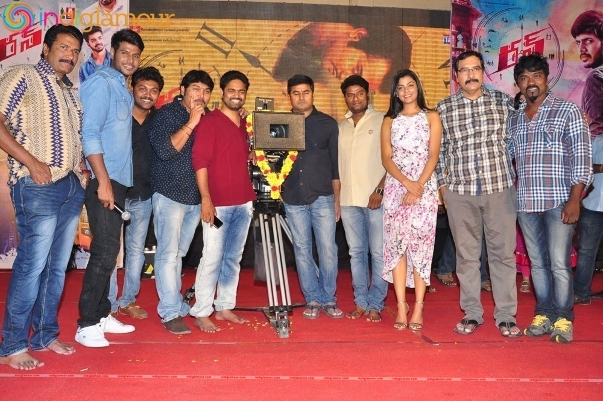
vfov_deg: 41.6
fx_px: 527
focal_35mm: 32
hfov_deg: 59.6
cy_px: 200
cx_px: 302
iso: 640
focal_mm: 21
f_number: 7.1
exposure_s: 1/125
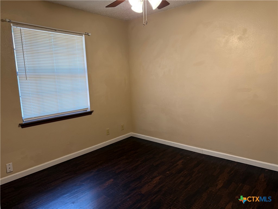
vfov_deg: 56.8
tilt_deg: -7.8
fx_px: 193
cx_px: 139
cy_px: 104
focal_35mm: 24
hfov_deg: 71.6
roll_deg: +1.8
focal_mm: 6.76
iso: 125
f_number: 1.78
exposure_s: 1/60
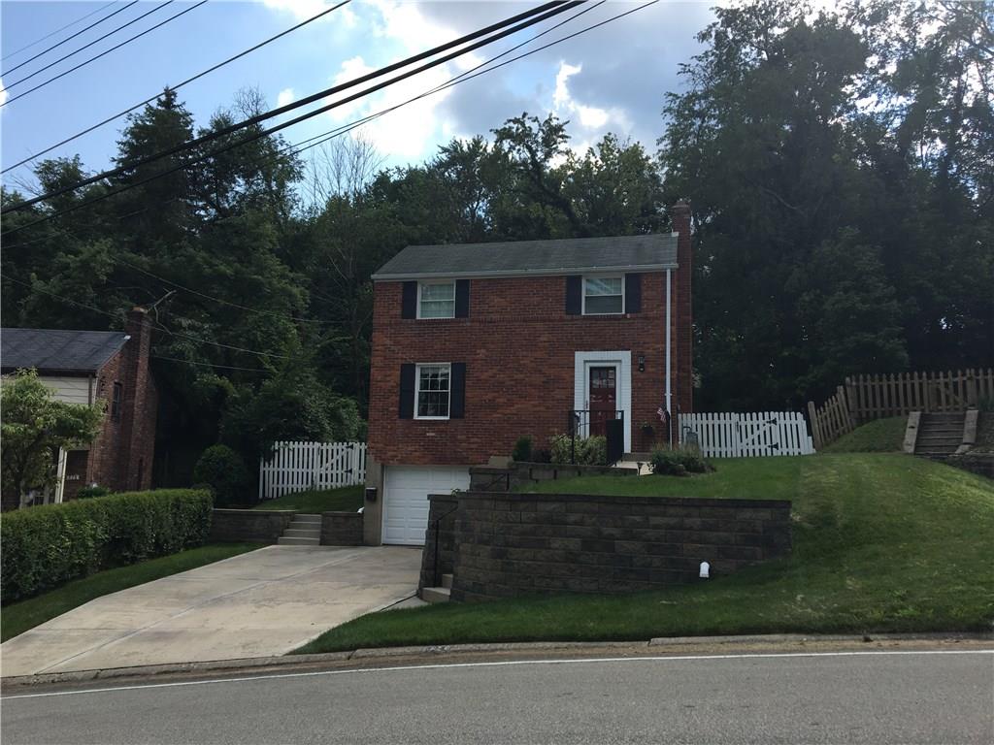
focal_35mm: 29
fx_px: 833
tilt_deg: +6.9
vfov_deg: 48.2
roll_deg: -1.4
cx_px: 497
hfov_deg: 61.7
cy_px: 372
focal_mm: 4.15
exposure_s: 1/1115
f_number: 2.2
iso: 25
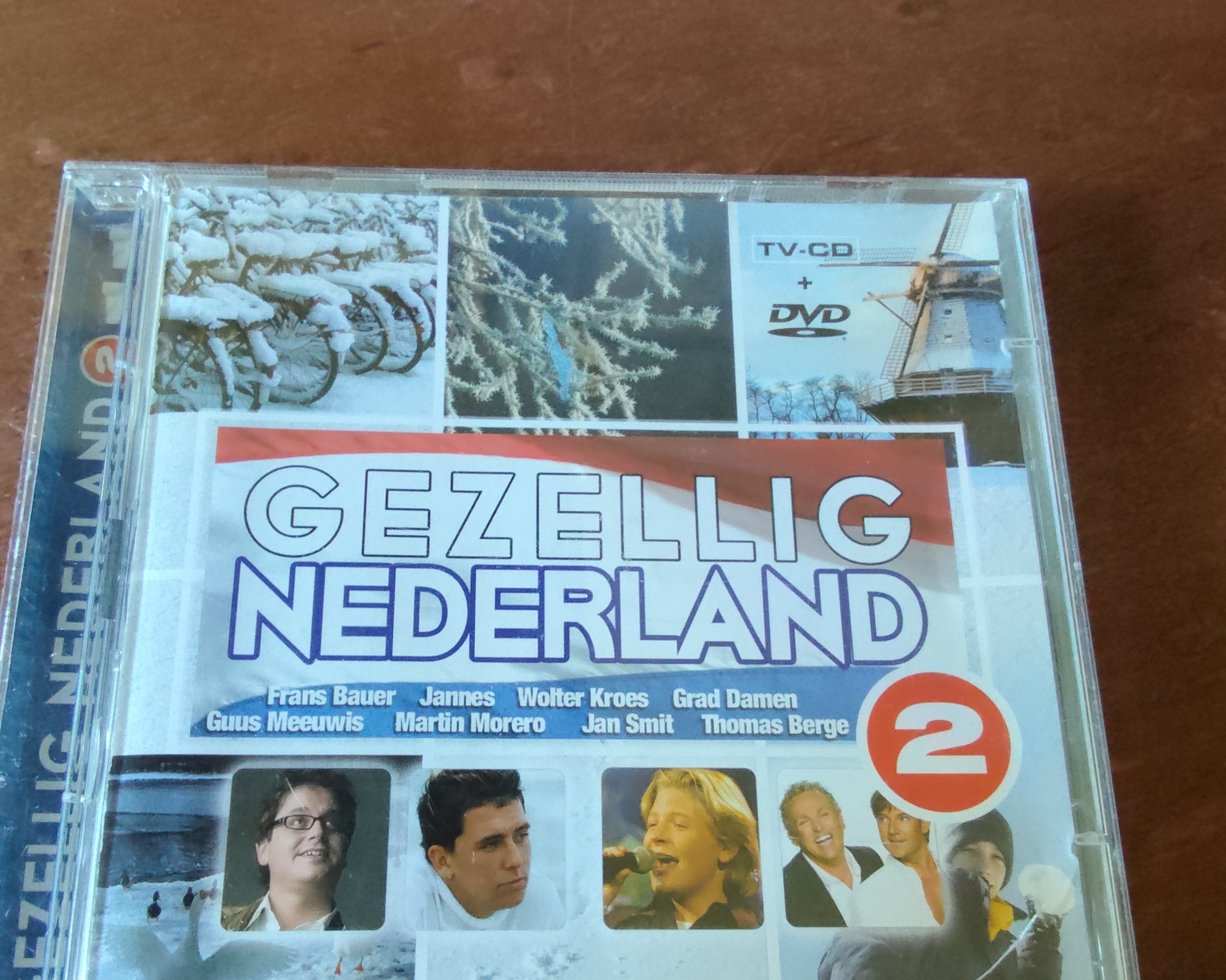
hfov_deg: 55.6
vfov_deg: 45.6
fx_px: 1161
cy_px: 575
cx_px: 566
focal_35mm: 32
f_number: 2
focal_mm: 2.78
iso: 500
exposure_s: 1/33.3
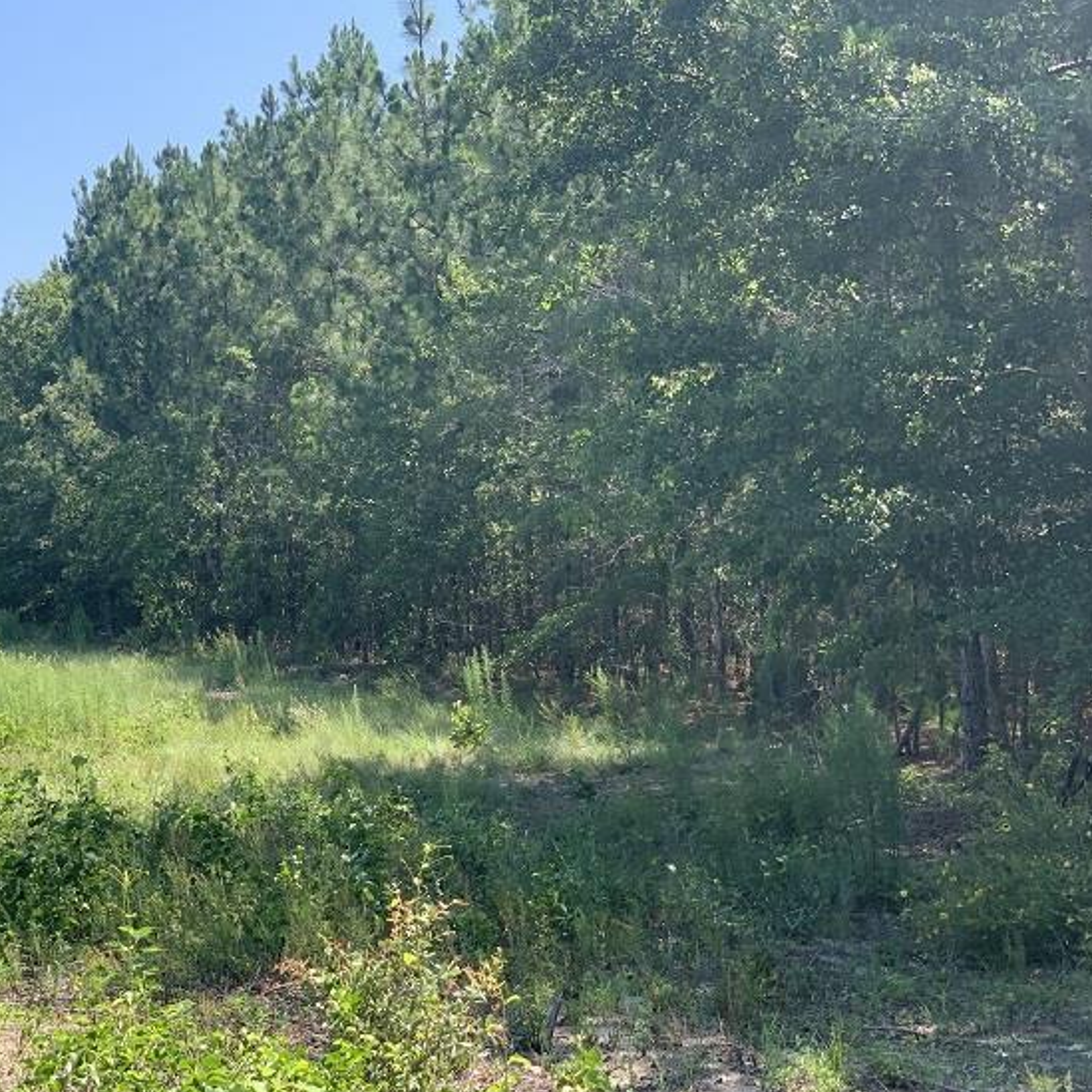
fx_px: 2391
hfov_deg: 25.6
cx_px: 404
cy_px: 549
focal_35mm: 67
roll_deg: +0.3
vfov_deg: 25.7
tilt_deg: +1.3
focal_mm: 6
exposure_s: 1/258
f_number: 2.4
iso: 16
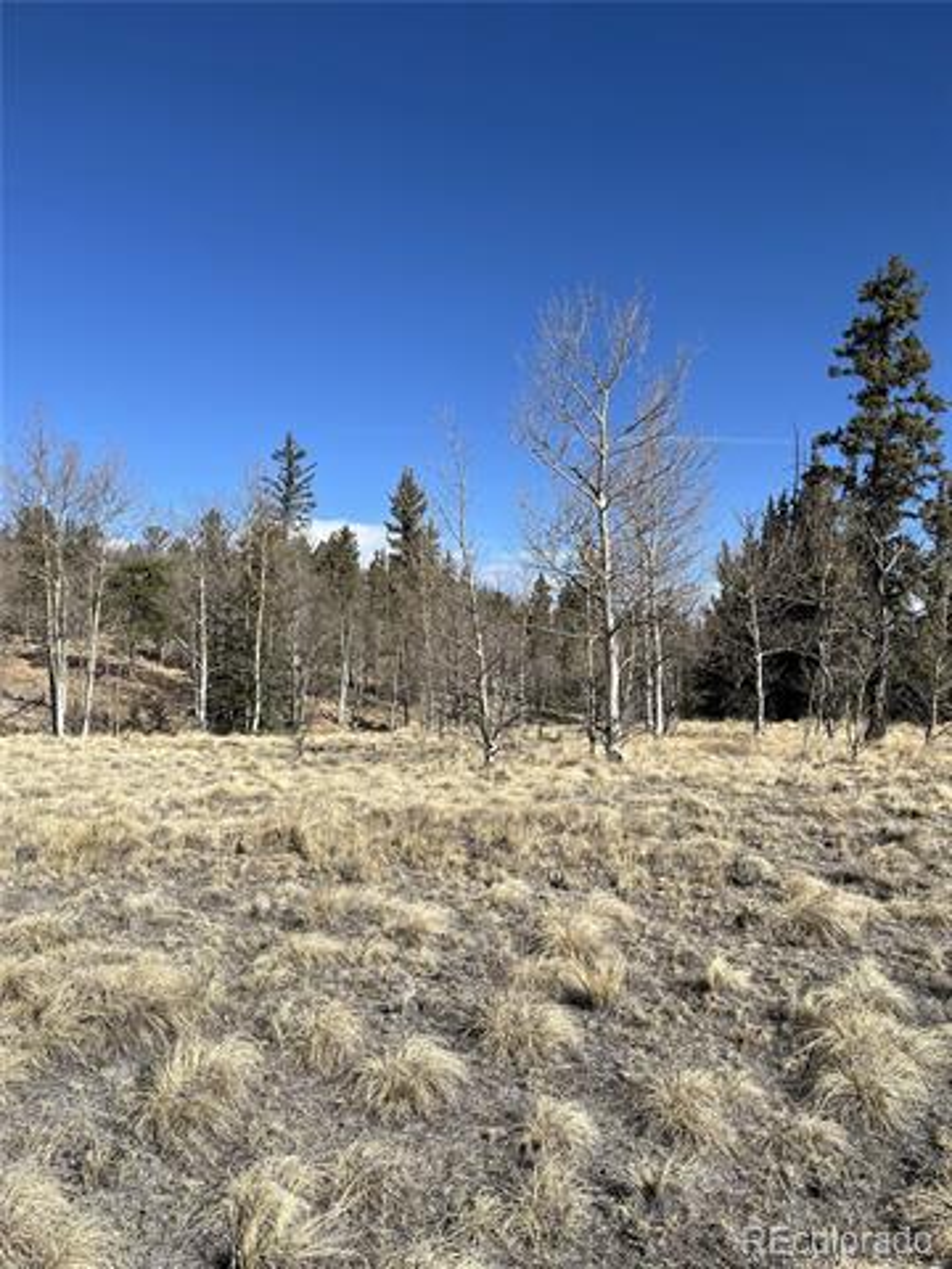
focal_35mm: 26
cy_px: 634
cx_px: 476
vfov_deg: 67.3
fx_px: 953
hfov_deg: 53.1
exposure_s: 1/4016
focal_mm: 5.1
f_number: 1.6
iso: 50
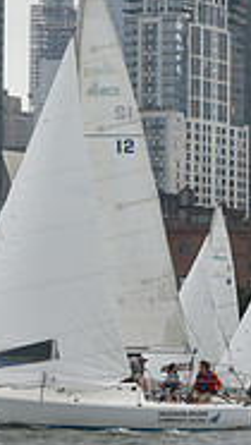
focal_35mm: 261
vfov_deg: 8.2
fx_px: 3080
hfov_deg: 4.7
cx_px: 127
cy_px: 106
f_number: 9
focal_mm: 80
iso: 320
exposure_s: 1/1250
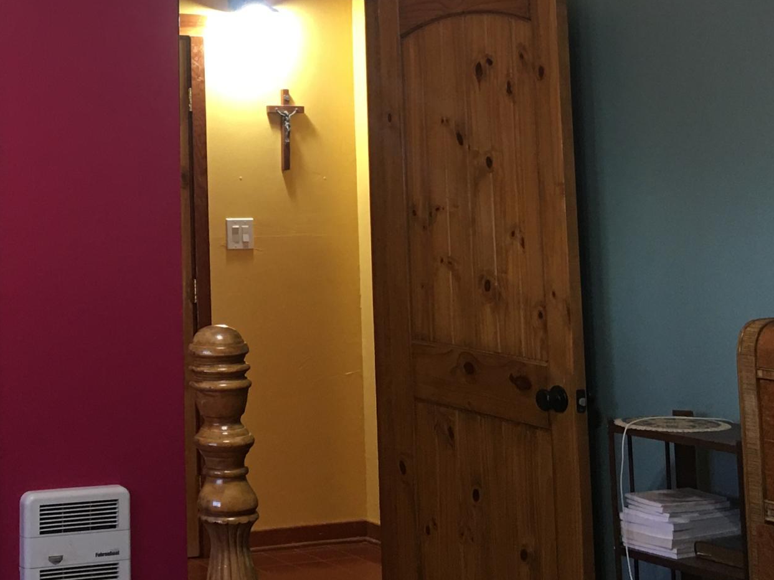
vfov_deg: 20.5
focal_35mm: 70
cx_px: -14
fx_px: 1565
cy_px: 50
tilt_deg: +6.1
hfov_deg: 26.2
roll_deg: -0.4
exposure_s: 1/15
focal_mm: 4.15
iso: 40
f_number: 2.2
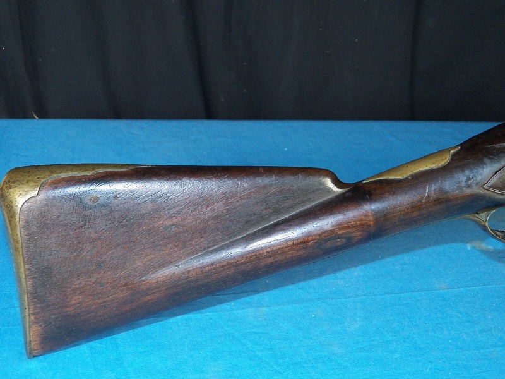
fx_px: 642
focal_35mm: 44
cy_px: 190
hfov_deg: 42.9
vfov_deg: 32.9
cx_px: 252
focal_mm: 7.9
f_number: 3.2
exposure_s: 1/40
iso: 400
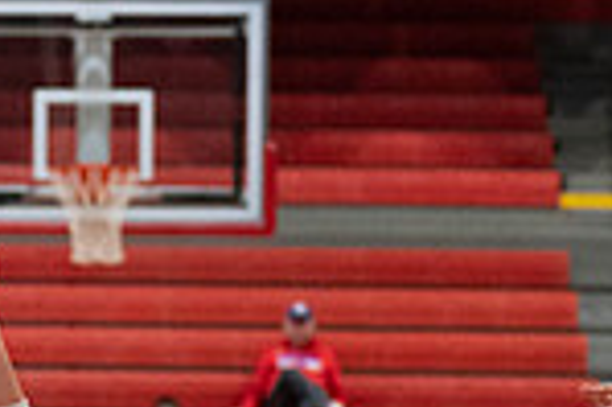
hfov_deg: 6.6
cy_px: 498
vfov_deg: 4.4
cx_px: -115
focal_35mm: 311
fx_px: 5281
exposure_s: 1/1000
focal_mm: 70
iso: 4000
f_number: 2.8
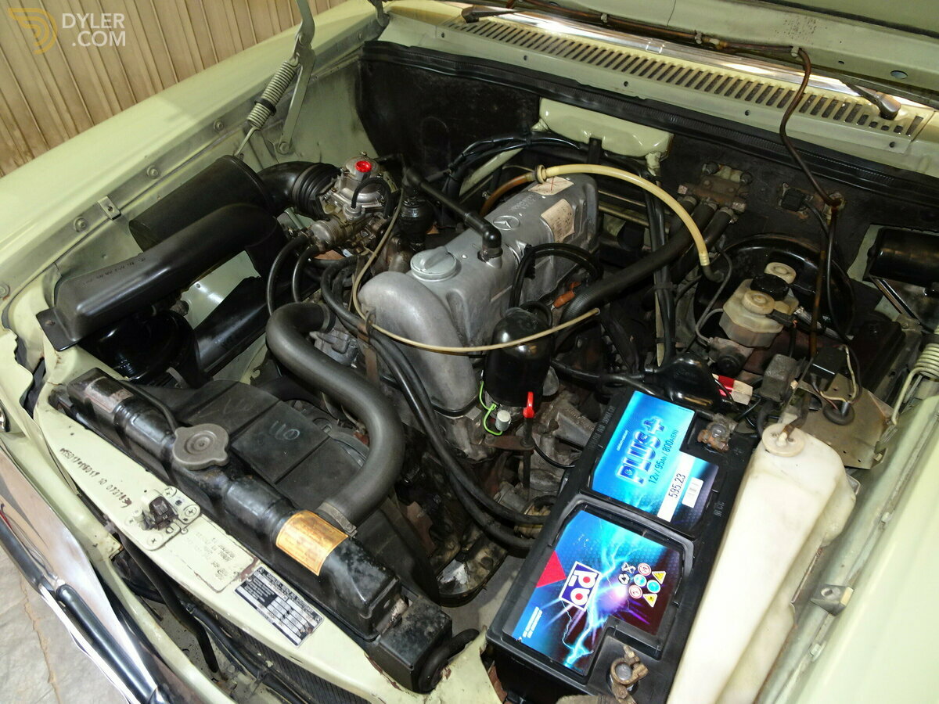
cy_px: 352
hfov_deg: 71.6
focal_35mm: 24
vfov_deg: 56.8
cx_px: 470
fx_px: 651
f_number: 3.5
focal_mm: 4.1
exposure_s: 1/8
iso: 200
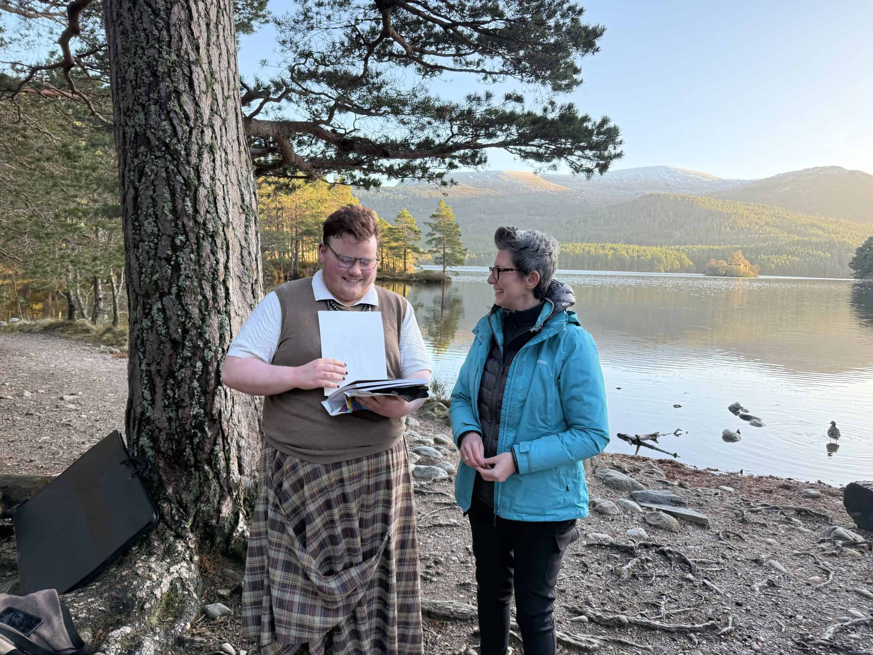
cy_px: 328
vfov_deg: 56.8
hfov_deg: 71.6
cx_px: 436
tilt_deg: -6.5
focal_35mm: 24
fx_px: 605
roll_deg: -3.6
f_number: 1.78
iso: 100
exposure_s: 1/344
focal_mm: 6.76
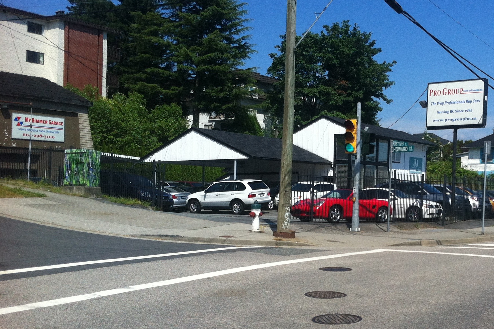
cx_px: 361
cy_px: 221
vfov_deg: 24.9
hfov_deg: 36.2
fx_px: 741
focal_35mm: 54
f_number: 2.8
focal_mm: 3.85
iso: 80
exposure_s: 1/1774
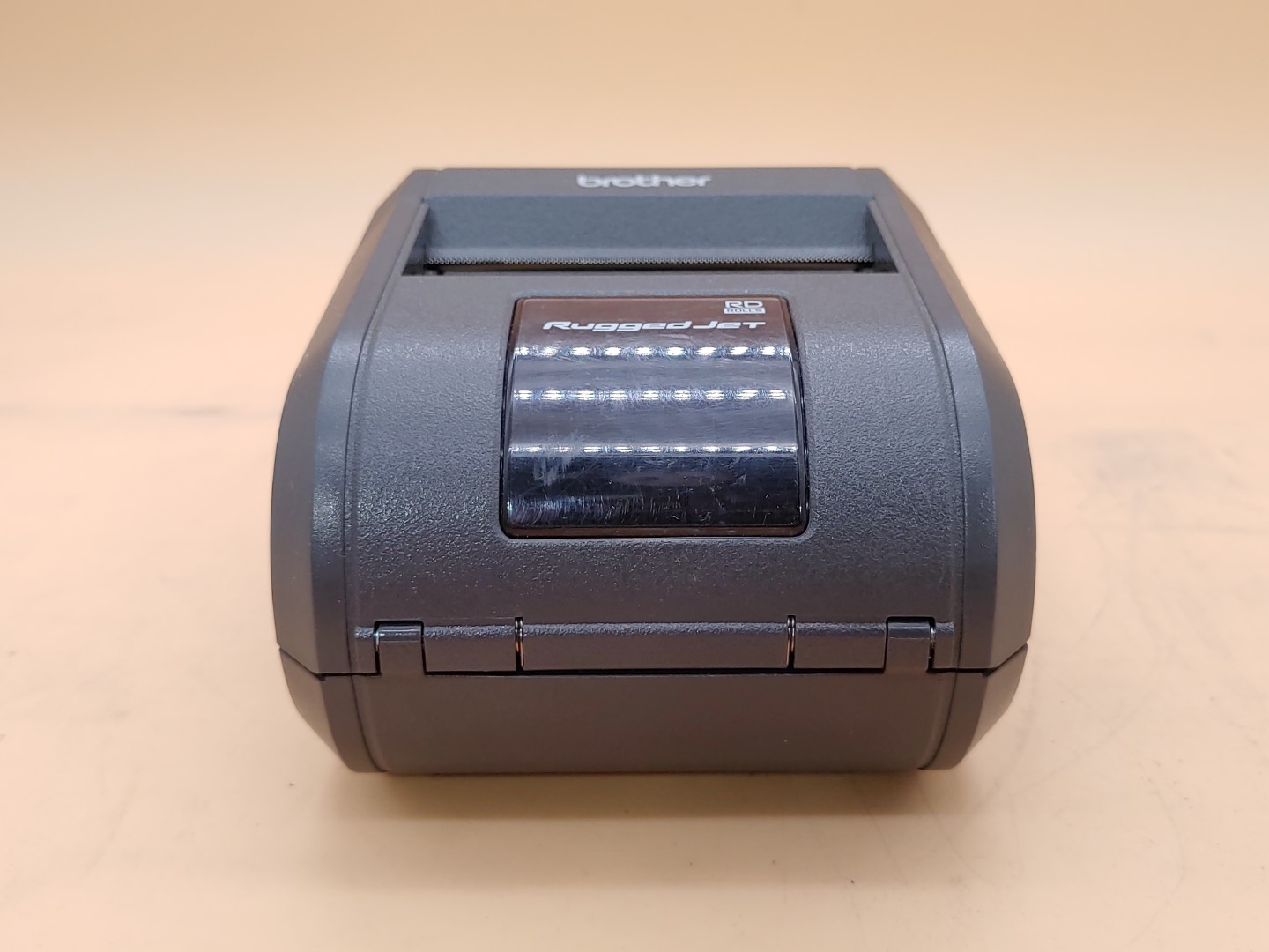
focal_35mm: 33
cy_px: 476
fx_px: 1210
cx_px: 634
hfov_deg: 55.4
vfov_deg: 42.9
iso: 50
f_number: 1.8
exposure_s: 1/61
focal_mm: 4.36
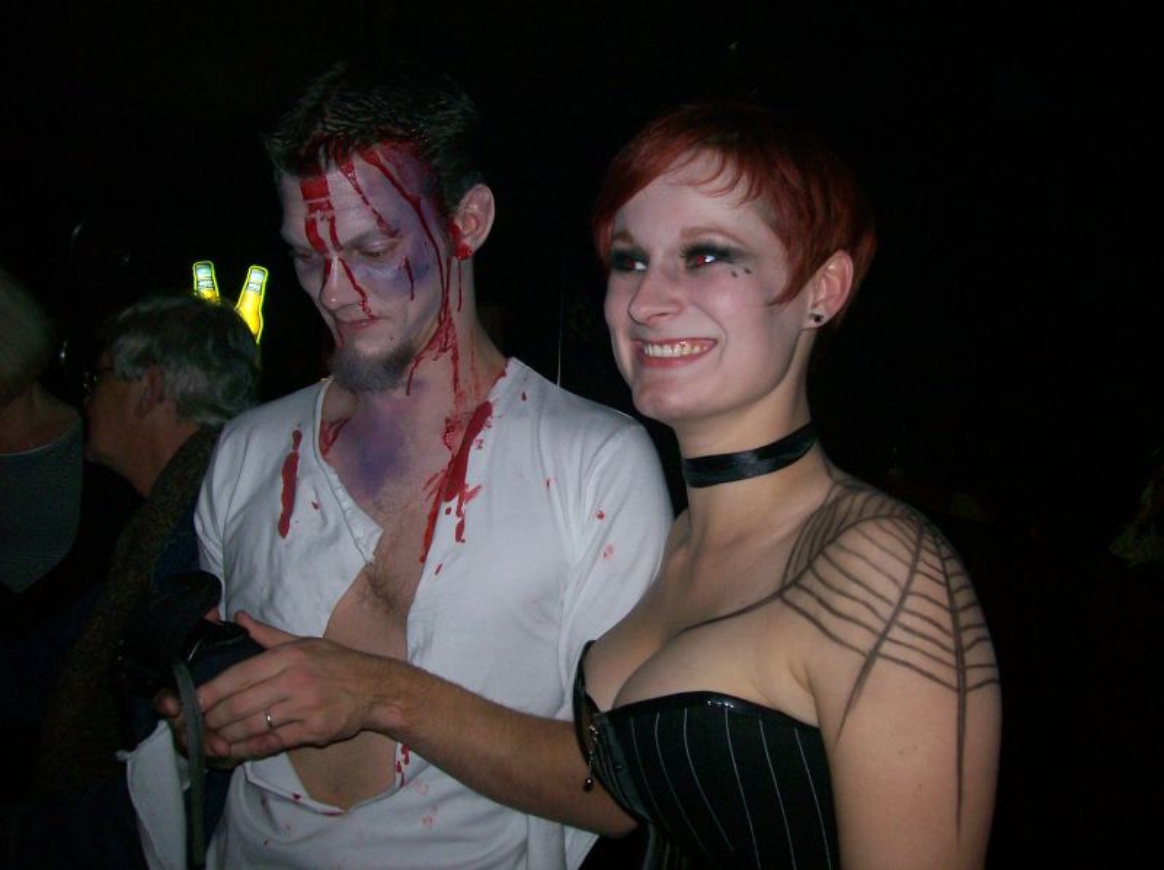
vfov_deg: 39.6
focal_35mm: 36
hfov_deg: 51.4
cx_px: 582
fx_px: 1209
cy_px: 435
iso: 140
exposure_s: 1/64
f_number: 2.7
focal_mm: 6
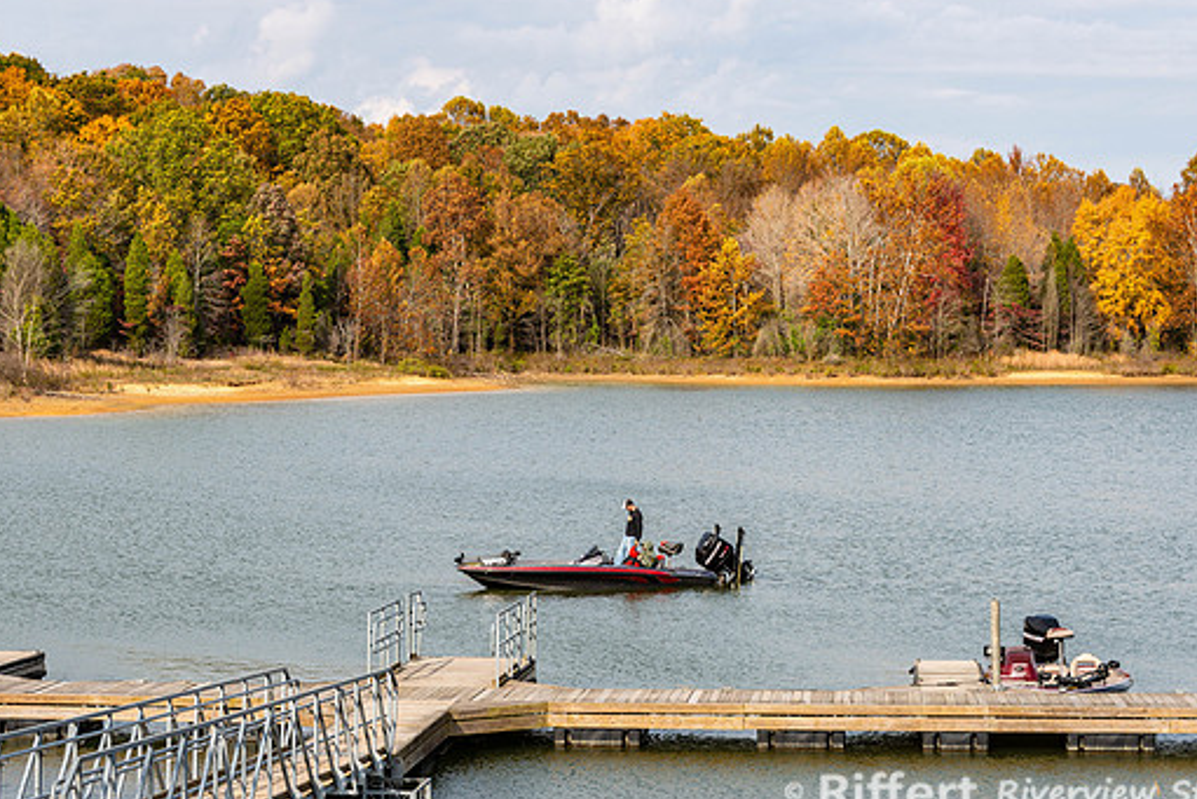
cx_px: 628
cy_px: 381
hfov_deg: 21.9
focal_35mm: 93
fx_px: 3093
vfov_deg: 14.7
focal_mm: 82
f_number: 8
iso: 100
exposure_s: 1/160
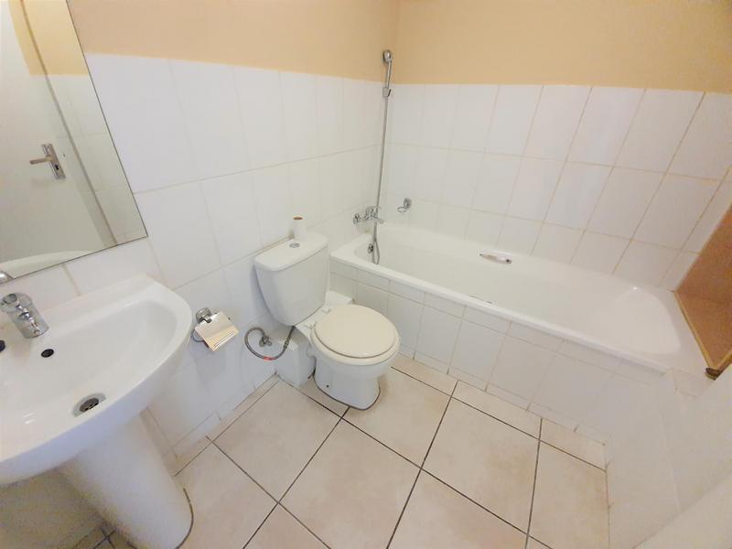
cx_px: 366
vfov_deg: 89.9
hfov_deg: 106.2
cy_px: 274
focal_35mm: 13
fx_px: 275
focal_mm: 1.8
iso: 640
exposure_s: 1/20
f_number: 2.2
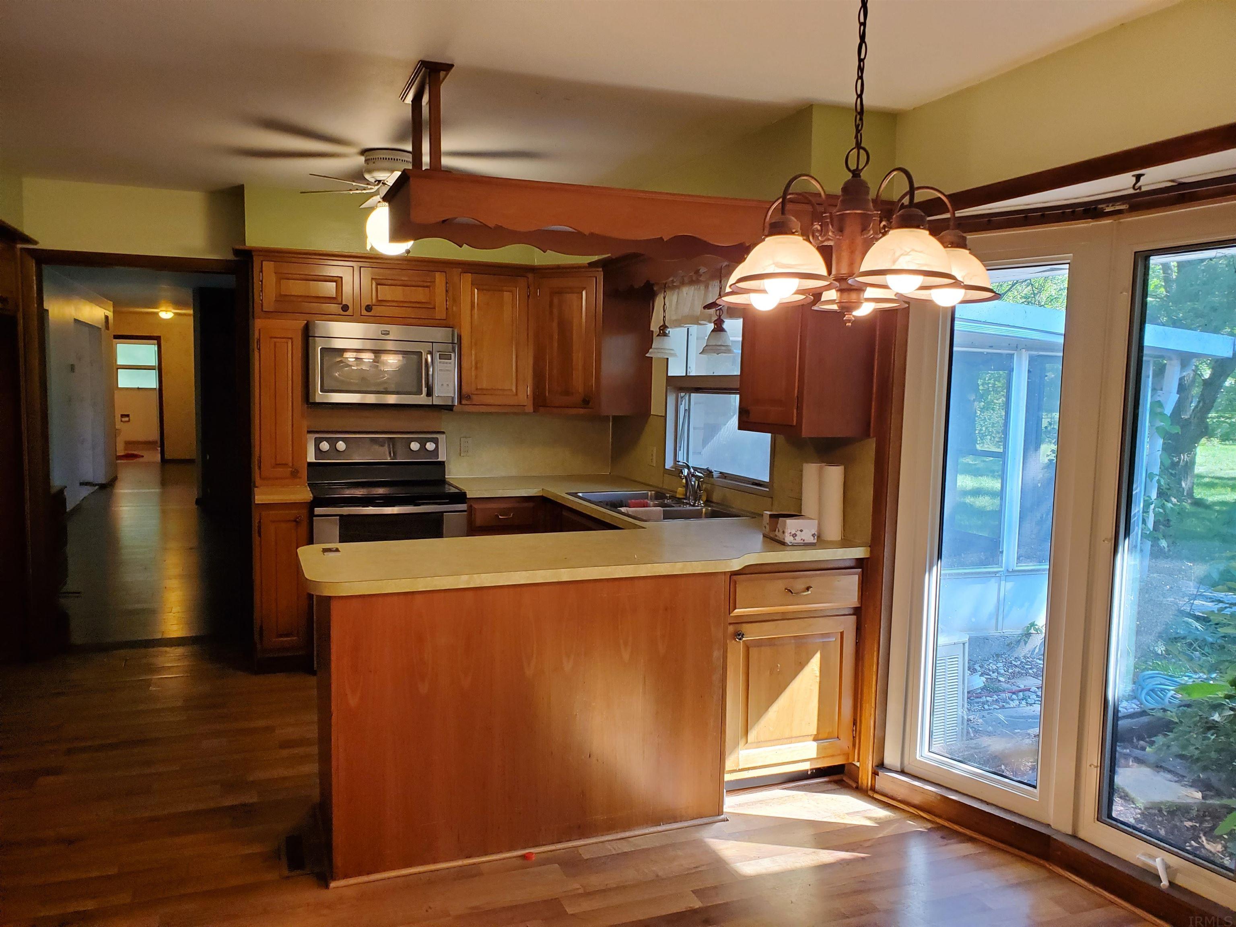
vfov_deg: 53.1
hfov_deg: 67.3
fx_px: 928
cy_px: 464
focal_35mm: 26
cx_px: 618
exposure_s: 1/120
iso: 320
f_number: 2.4
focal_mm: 4.3
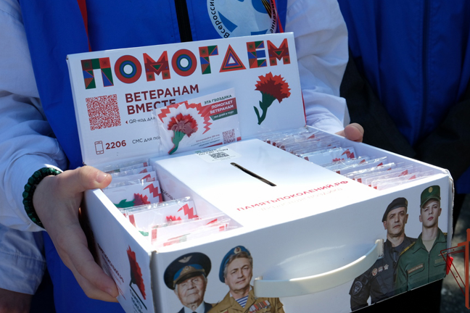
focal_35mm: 44
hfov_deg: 44.5
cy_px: 133
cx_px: 229
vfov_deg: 30.5
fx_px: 574
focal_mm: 25.4
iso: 1250
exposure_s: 1/1600
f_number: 7.1
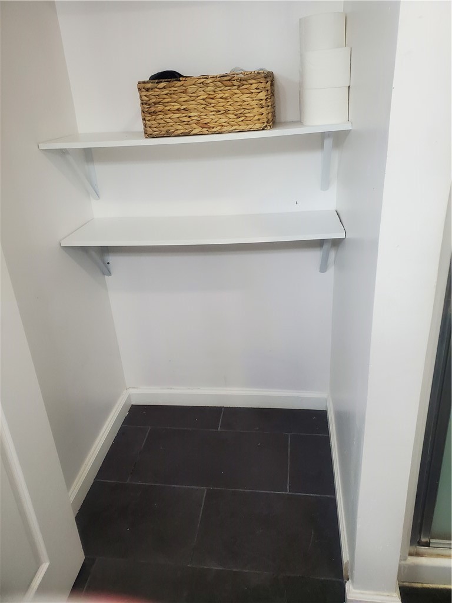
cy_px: 302
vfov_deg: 67.3
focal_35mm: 26
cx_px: 226
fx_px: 453
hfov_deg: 53.1
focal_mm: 4.3
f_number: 2.4
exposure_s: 1/120
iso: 320
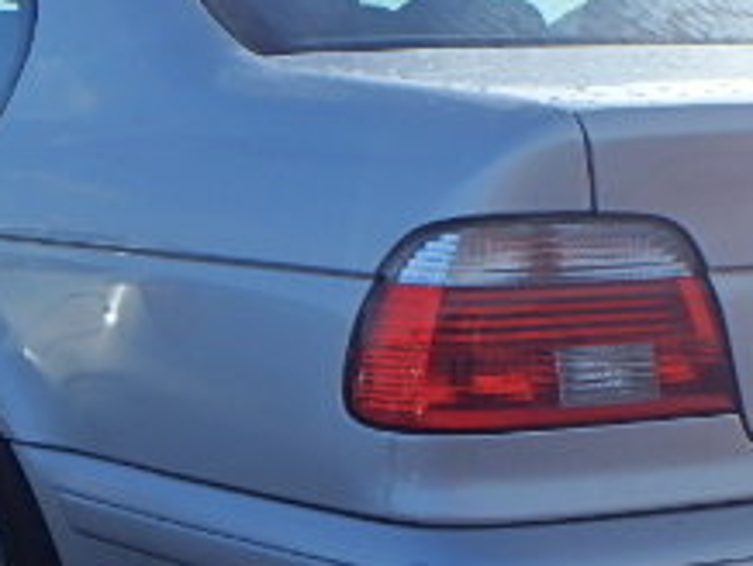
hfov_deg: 23.0
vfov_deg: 17.4
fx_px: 1851
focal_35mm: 85
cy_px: 373
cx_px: 428
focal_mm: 5.2
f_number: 4.6
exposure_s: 1/1000
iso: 125
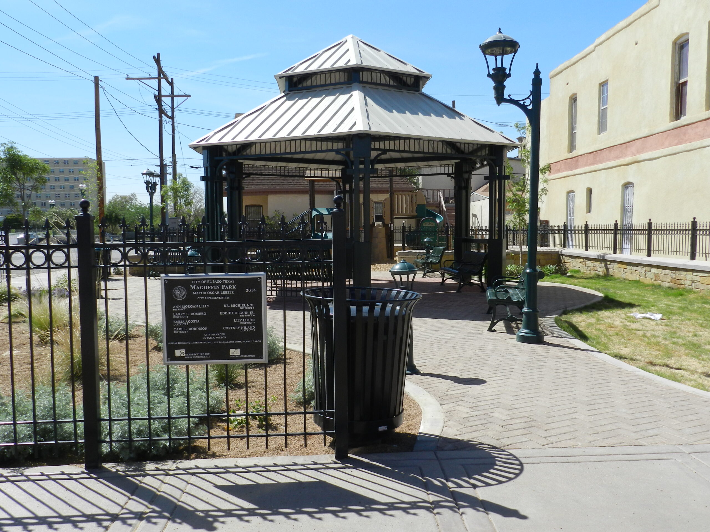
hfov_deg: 56.8
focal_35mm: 32
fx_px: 656
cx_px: 355
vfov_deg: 44.2
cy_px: 266
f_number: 4
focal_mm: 5.6
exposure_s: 1/1000
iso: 160
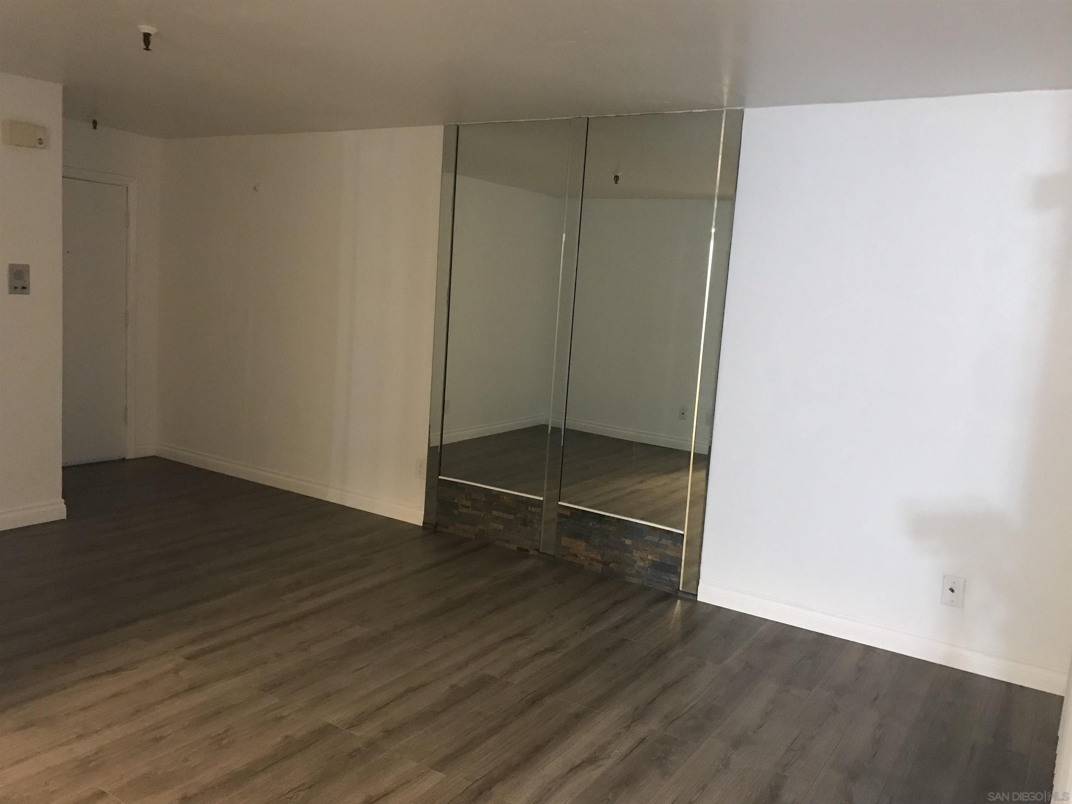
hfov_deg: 63.4
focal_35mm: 28
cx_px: 536
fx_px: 867
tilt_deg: -7.8
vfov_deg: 49.7
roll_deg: -4.0
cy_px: 402
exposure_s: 1/6
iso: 100
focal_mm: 3.99
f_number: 1.8
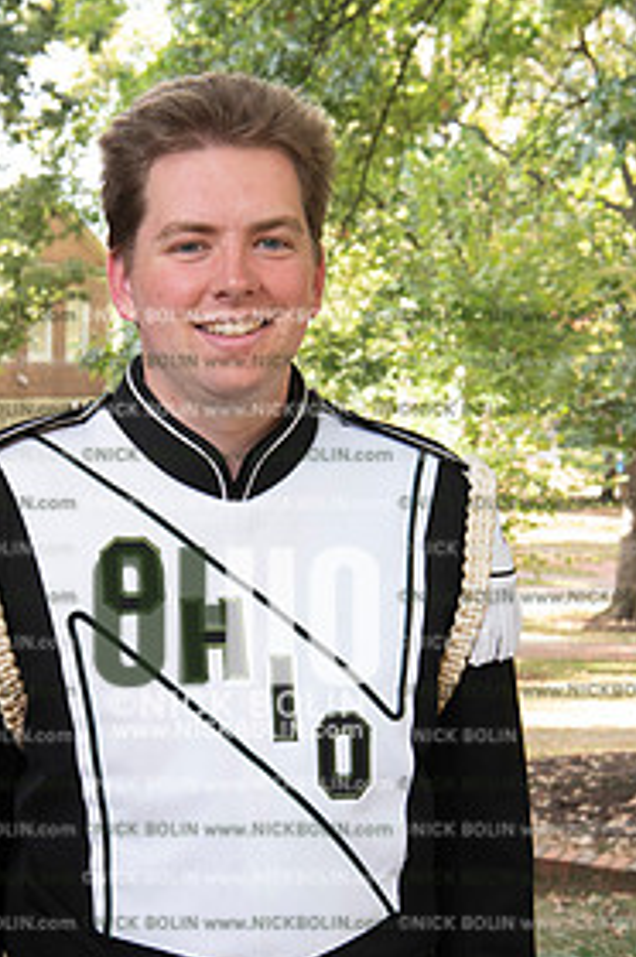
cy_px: 643
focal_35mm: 74
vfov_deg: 27.2
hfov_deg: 18.3
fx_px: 1966
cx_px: 236
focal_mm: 46
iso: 800
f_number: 8
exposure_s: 1/100
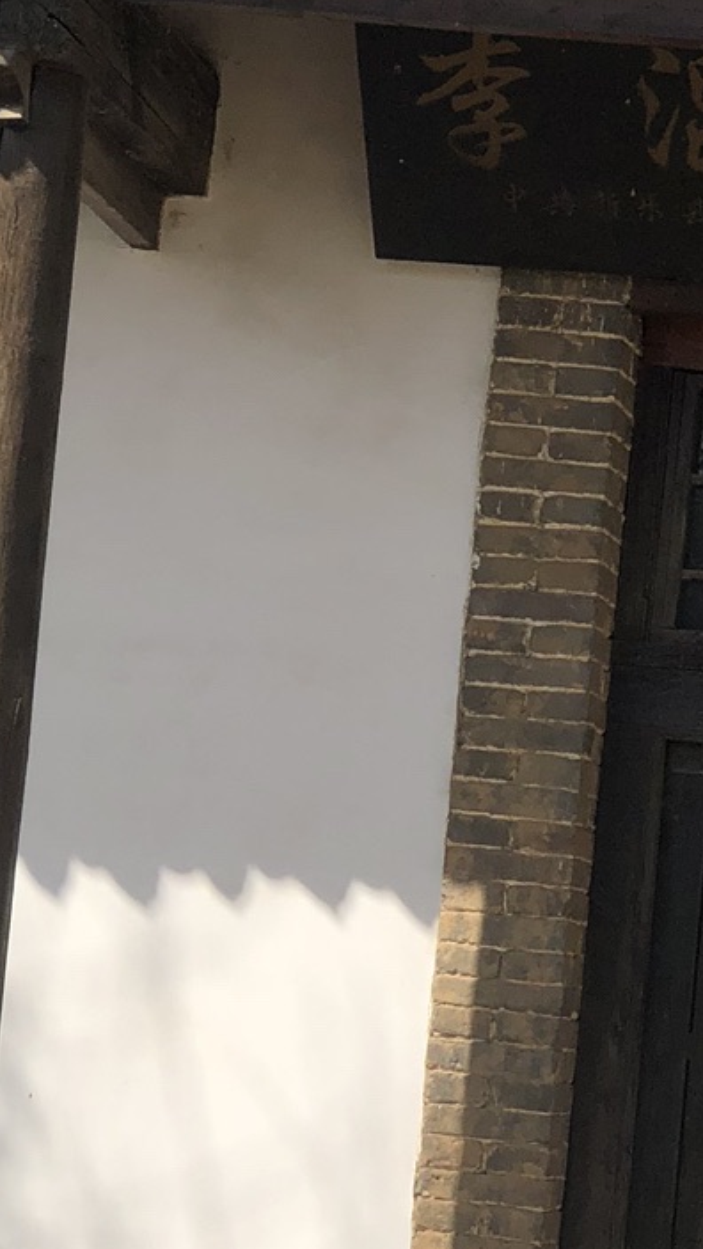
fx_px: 5335
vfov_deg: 13.3
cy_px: 807
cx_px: 834
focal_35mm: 161
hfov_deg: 7.5
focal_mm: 6
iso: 16
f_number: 2.4
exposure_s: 1/1066
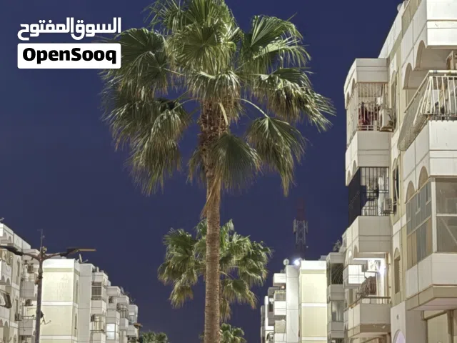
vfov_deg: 28.0
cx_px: 228
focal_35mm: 52
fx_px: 687
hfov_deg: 36.8
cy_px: 172
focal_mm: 5.96
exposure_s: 1/33
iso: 250
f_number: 1.6
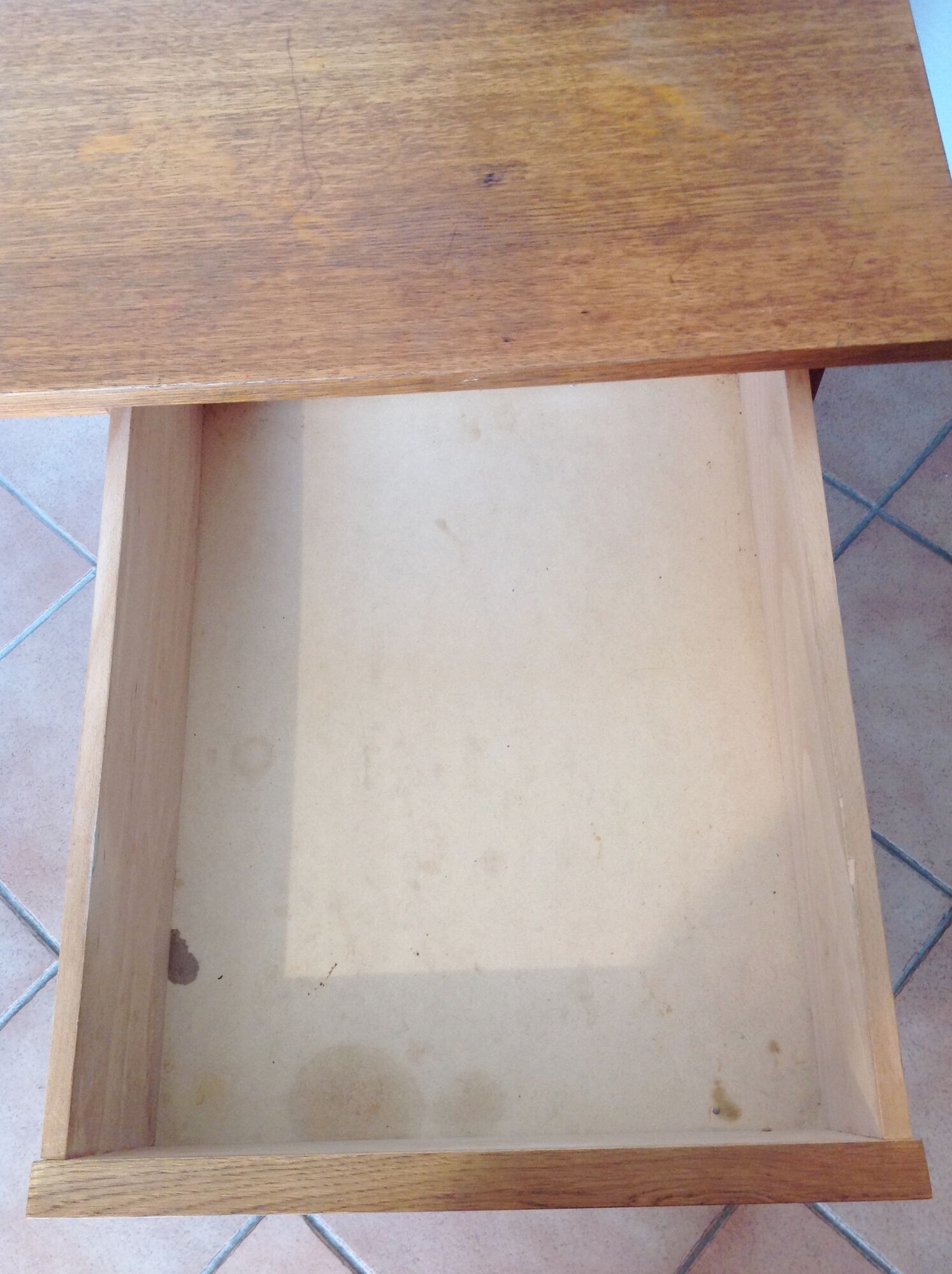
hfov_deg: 40.6
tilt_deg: -65.8
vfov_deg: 52.7
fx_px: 1287
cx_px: 476
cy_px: 637
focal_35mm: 35
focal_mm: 4.28
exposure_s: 1/15
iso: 100
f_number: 2.4
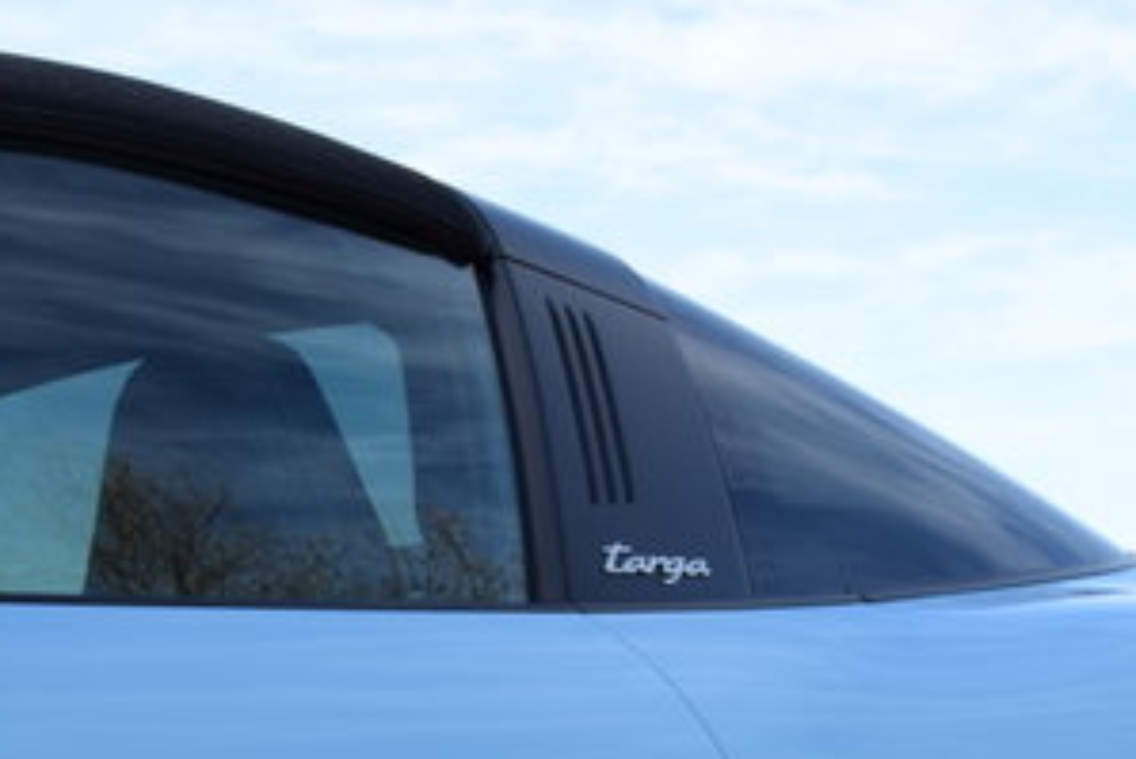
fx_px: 3662
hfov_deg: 17.6
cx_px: 436
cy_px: 961
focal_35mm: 116
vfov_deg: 11.5
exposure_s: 1/200
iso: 200
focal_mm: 30
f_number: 8
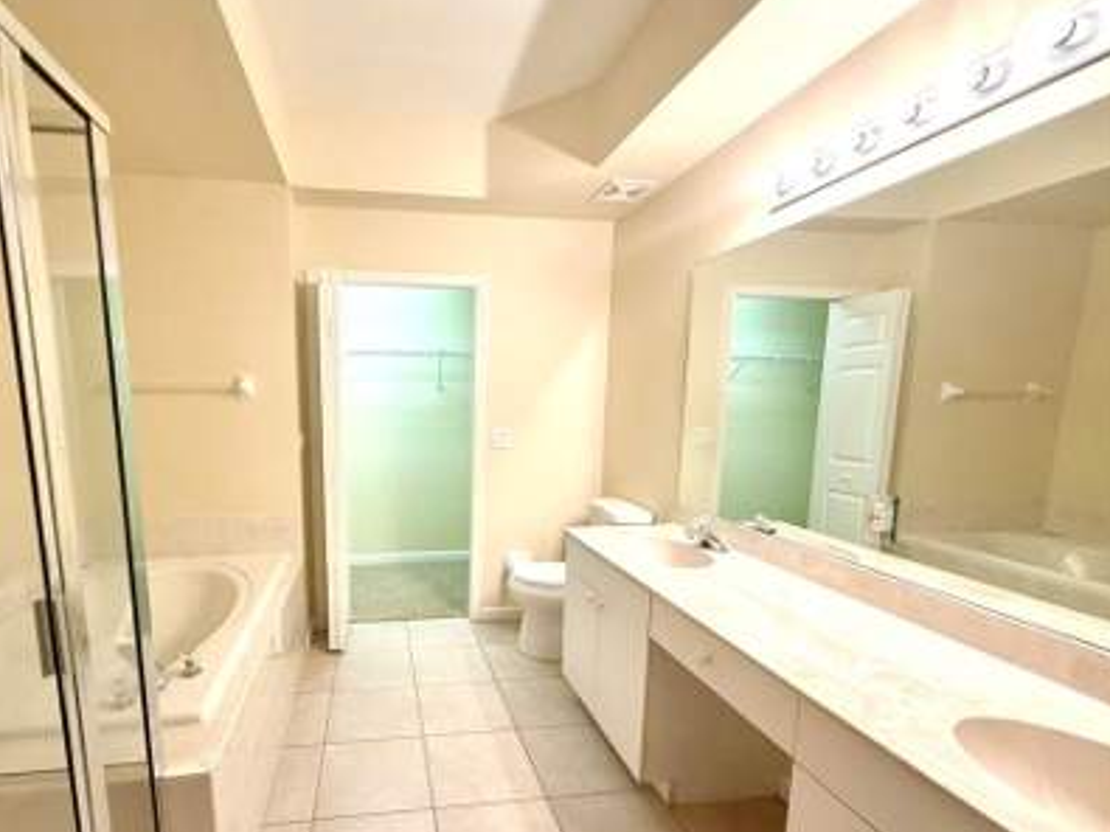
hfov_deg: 89.9
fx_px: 545
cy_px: 483
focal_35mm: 17
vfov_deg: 74.2
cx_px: 447
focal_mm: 2.22
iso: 200
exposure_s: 1/120
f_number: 2.2
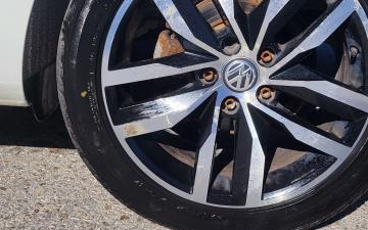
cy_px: 16
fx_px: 491
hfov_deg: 40.9
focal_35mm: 49
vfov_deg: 25.4
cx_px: 220
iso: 40
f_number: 1.8
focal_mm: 5.4
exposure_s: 1/4834
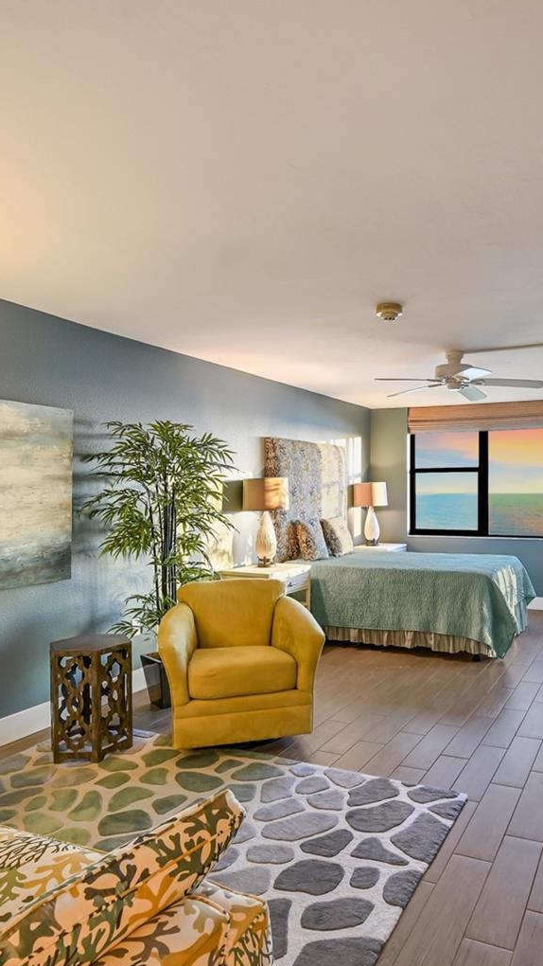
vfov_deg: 78.7
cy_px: 467
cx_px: 370
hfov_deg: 48.5
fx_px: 589
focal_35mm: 23
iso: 800
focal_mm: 14
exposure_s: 1/6
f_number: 8
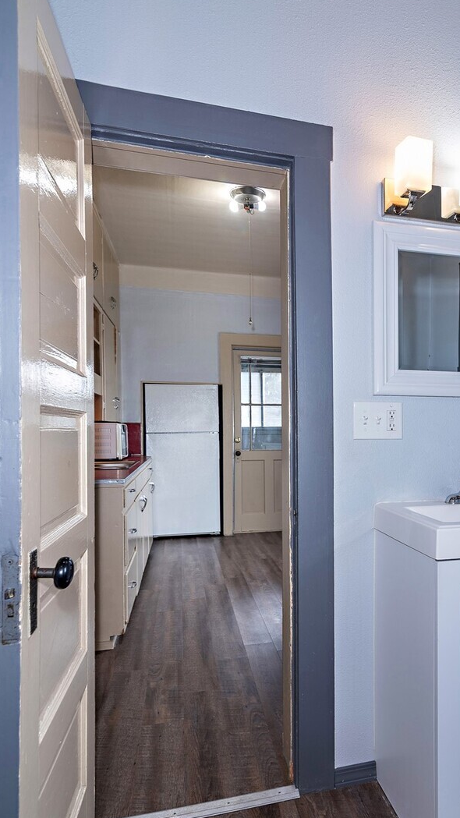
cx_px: 322
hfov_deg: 48.3
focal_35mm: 23
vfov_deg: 78.6
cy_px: 439
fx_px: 499
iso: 200
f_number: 5.6
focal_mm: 16
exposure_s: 1/50
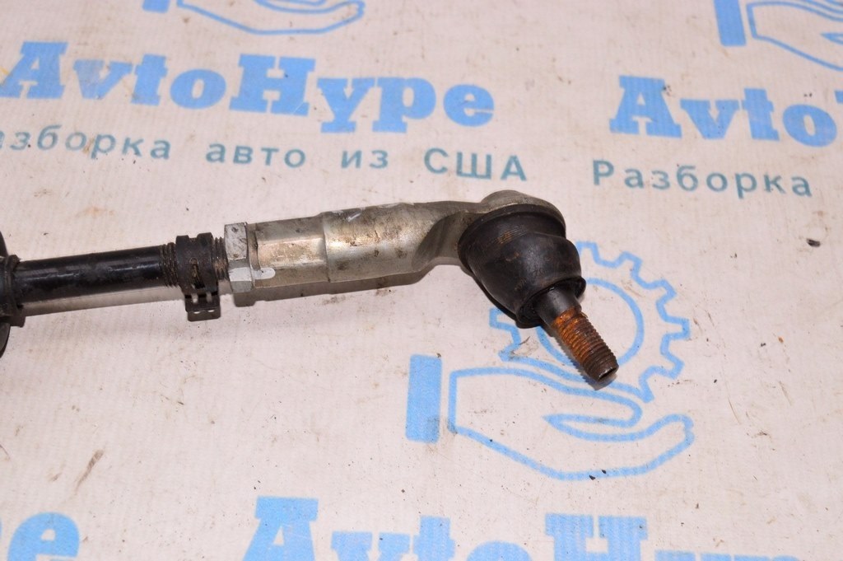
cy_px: 280
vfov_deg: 28.9
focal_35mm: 46
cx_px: 422
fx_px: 1088
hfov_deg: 42.4
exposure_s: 1/200
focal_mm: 31
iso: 1600
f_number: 8
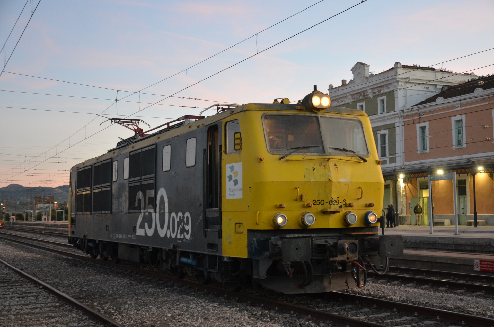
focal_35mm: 51
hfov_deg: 39.0
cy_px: 164
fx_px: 698
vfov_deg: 26.4
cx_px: 247
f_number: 4.2
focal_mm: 34
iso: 900
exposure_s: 1/30
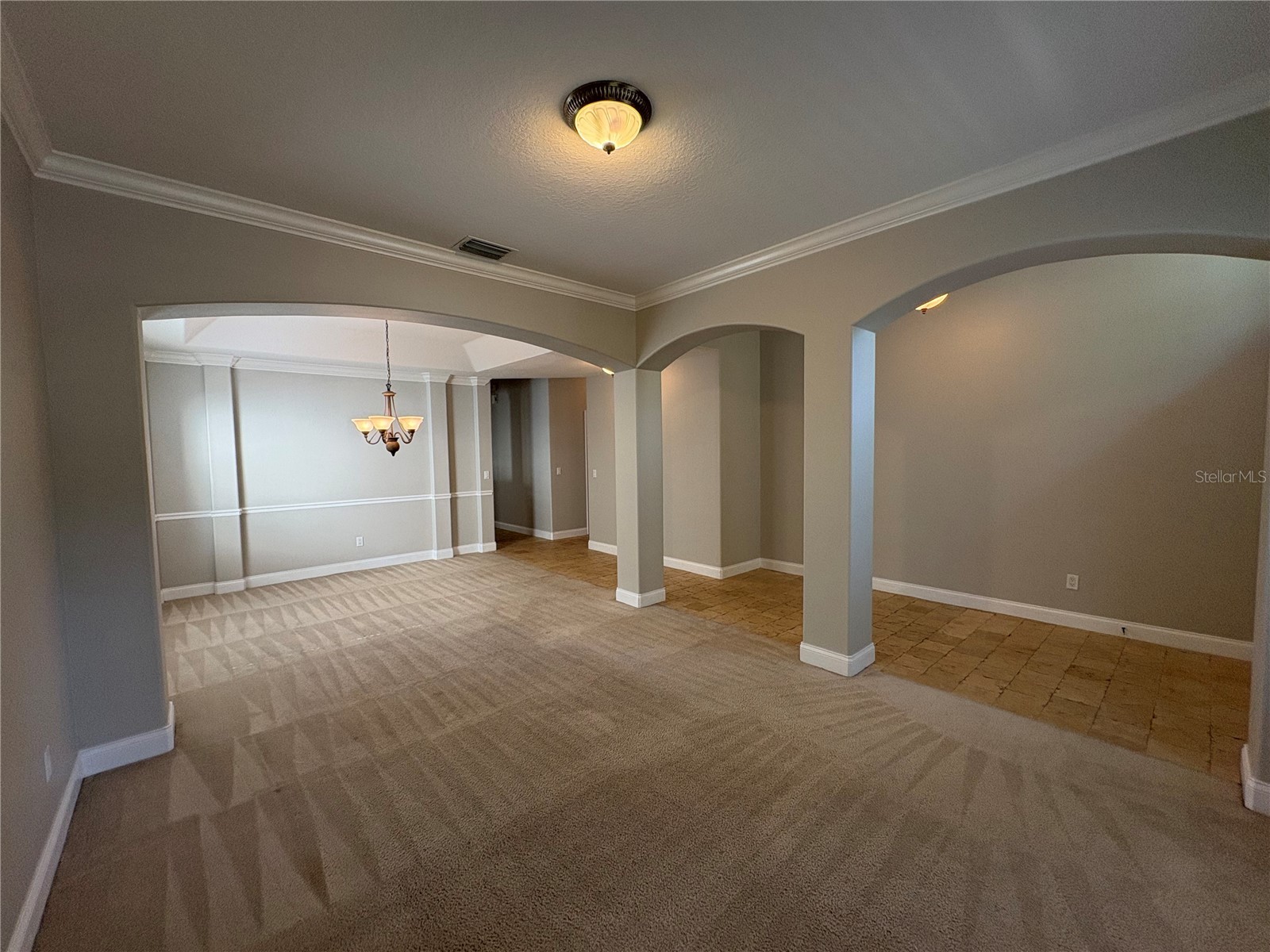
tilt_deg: -2.6
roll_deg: +1.0
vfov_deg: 85.7
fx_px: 514
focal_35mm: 14
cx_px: 635
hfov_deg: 102.1
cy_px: 476
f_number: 2.2
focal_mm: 2.22
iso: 200
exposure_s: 1/120
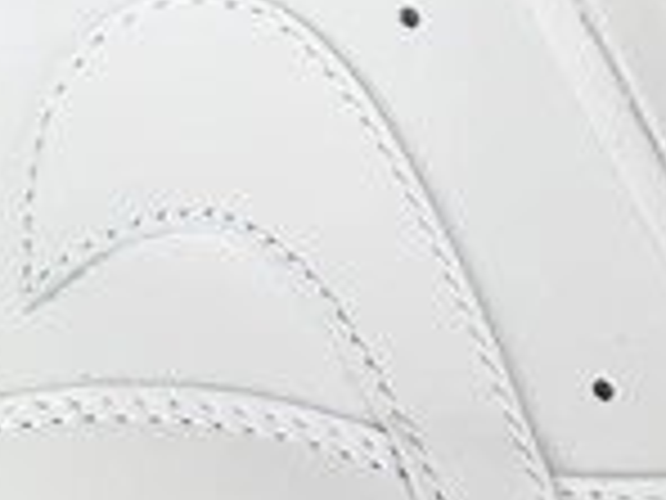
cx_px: -531
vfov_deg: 7.9
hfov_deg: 9.9
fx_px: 3636
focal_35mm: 189
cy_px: 268
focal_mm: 3.3
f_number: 2.4
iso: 32
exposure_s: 1/100
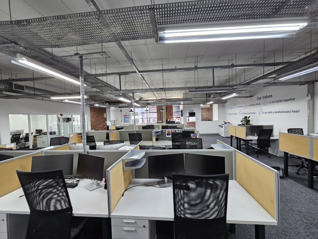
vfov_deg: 89.9
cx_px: 159
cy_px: 120
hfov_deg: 106.2
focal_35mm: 13
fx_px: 119
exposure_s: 1/50
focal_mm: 2.2
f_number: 2.2
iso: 250
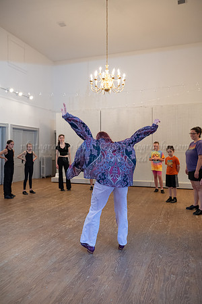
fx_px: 236
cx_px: 101
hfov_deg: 46.4
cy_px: 152
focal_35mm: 28
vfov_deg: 65.5
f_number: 3.5
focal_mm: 28
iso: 1600
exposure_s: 1/200
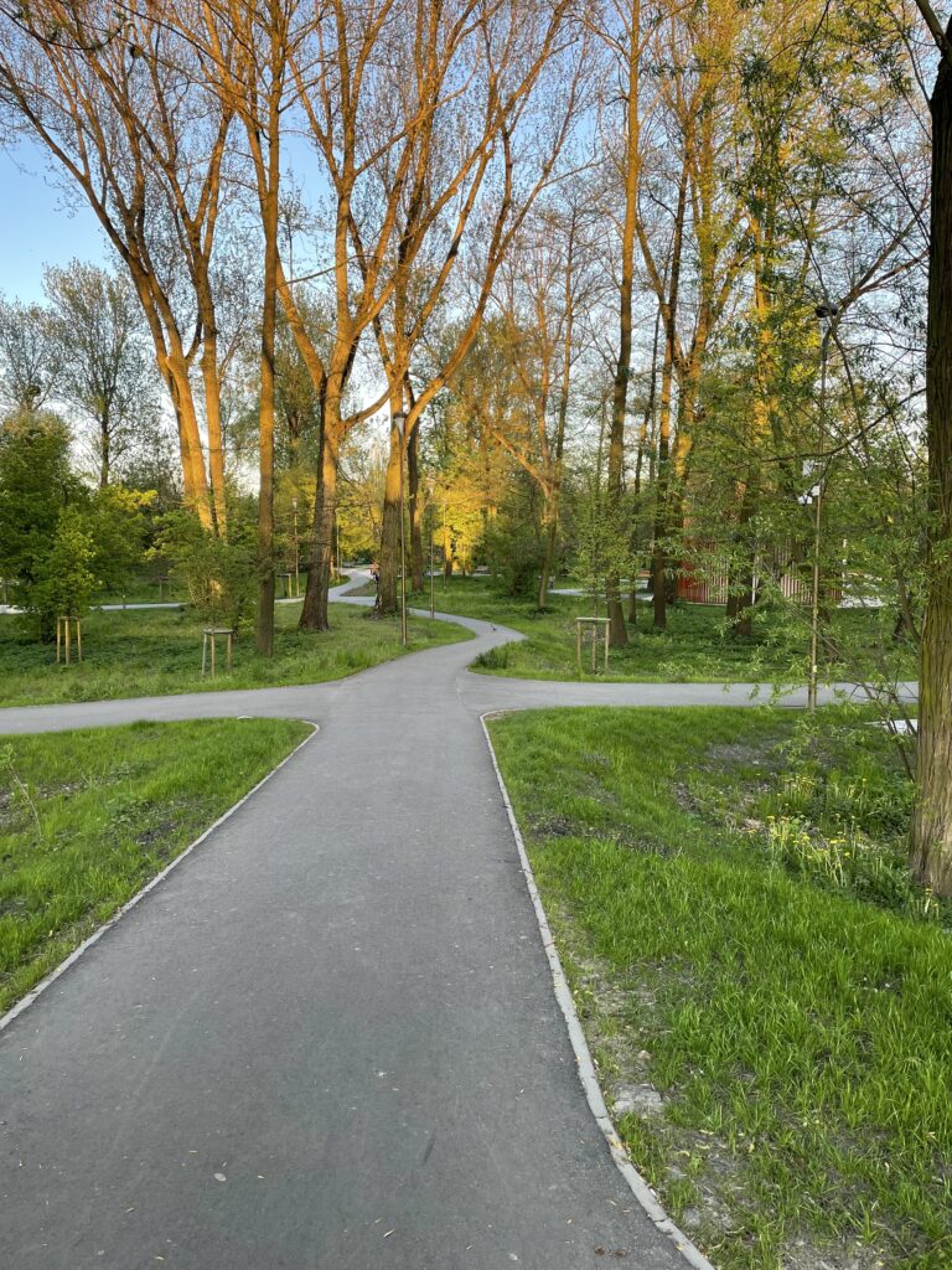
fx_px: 953
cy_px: 635
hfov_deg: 53.1
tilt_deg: -4.2
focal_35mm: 26
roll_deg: +0.2
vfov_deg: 67.3
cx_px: 476
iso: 32
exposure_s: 1/152
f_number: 1.6
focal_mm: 4.2
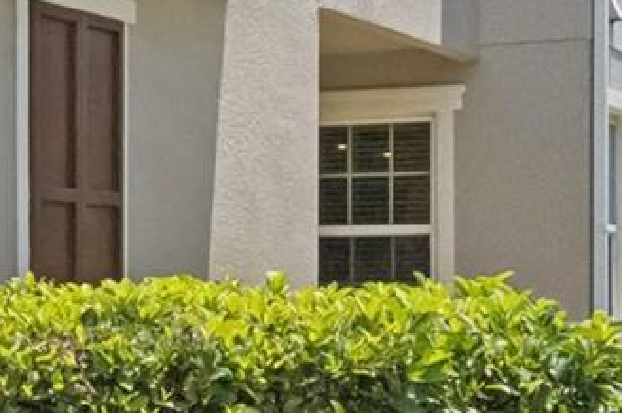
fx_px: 2148
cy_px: 212
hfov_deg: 14.7
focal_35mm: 124
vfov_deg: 11.0
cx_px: -436
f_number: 11
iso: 1600
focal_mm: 17
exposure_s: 1/4000
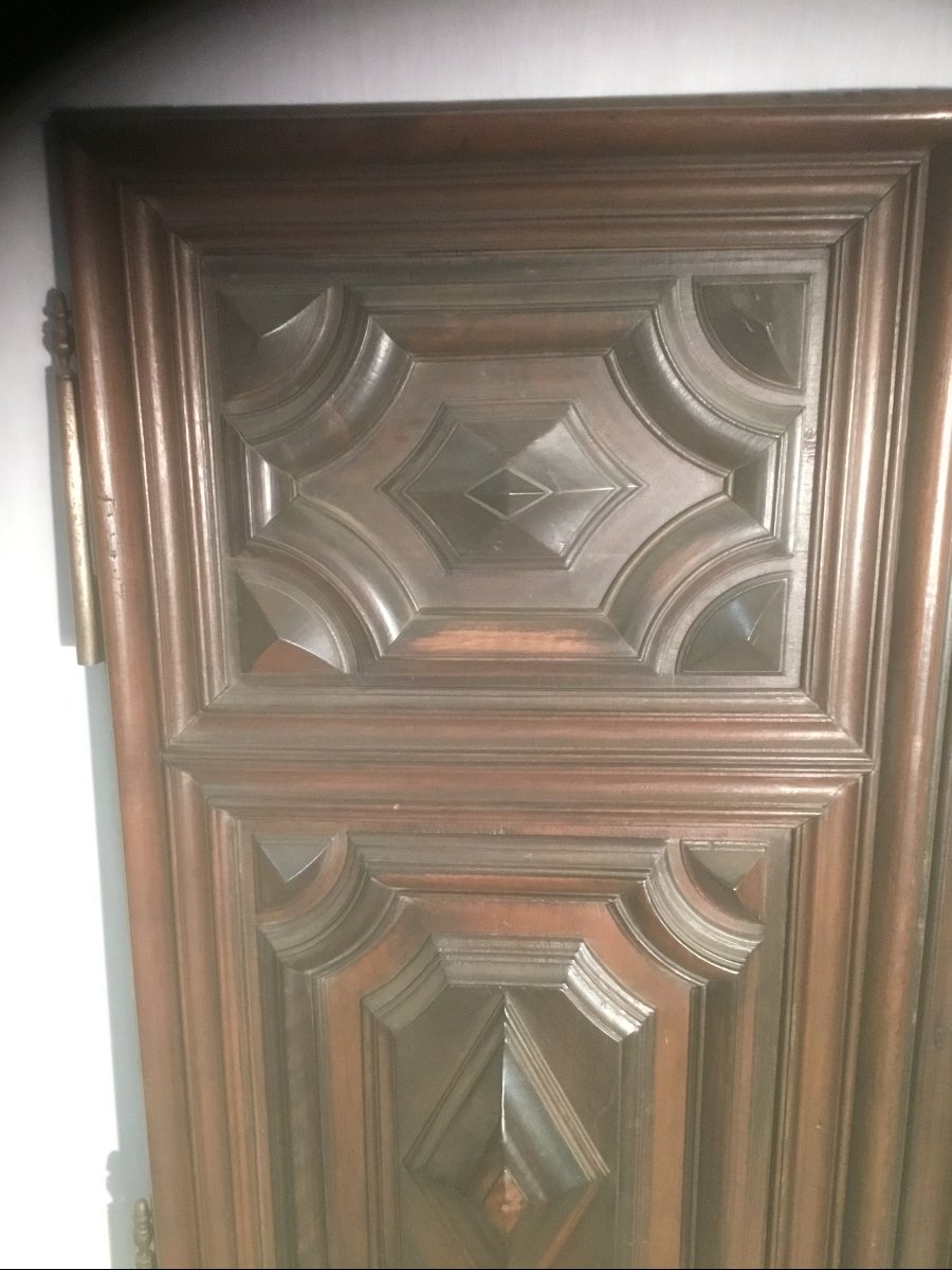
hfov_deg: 45.4
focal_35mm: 31
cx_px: 476
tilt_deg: -22.8
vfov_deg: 58.4
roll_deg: +0.0
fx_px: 1137
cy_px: 635
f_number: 2.4
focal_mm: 3.3
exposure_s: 1/20
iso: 200
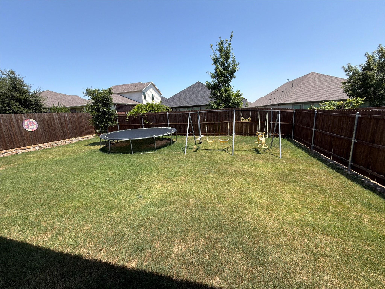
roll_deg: +3.5
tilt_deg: -12.4
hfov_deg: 102.1
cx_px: 192
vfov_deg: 85.7
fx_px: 156
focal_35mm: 14
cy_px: 144
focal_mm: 2.22
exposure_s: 1/770
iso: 25
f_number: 2.2
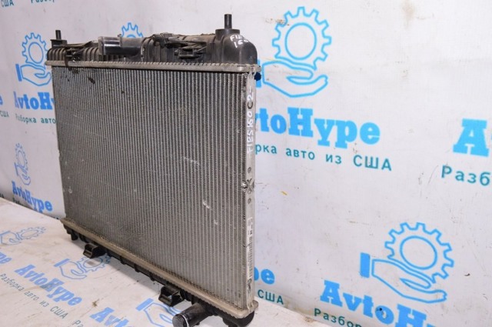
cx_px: 246
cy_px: 164
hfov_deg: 62.0
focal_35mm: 30
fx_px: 409
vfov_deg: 43.5
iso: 1600
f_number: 8
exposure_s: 1/100
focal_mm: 20
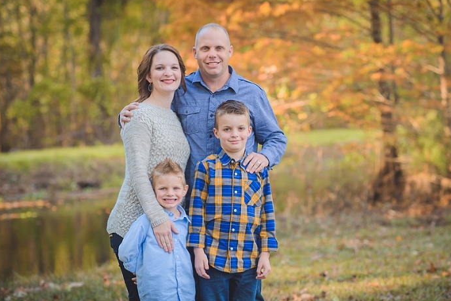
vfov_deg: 14.4
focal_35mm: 95
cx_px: 246
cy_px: 155
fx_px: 1191
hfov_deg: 21.4
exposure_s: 1/1000
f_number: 2.8
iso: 500
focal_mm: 85
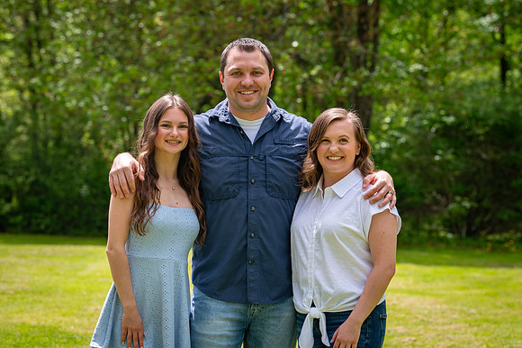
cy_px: 150
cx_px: 296
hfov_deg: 17.7
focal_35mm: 116
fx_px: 1679
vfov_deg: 11.8
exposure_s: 1/1600
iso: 400
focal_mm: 102
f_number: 5
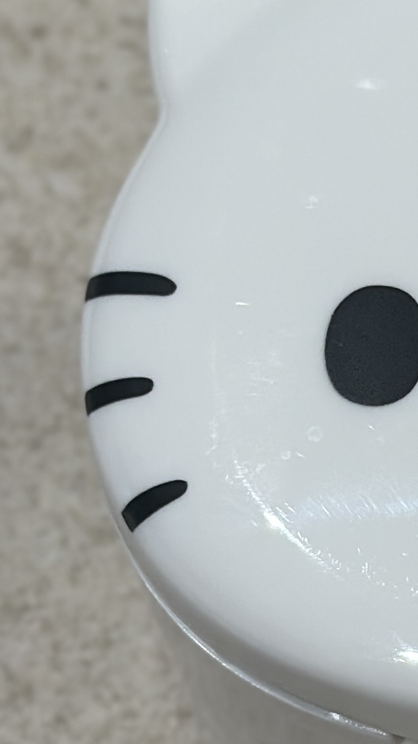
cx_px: 719
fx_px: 3687
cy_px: 357
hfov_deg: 6.4
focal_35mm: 187
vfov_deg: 11.5
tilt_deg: -63.9
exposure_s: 1/120
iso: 64
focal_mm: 6.86
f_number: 1.78
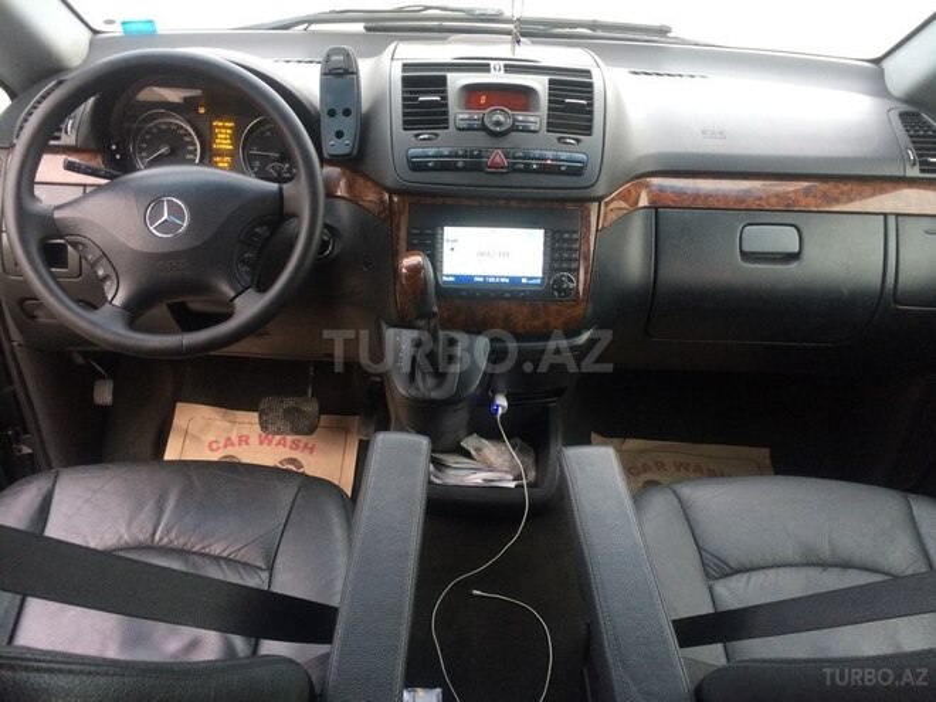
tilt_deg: -35.3
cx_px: 468
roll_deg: -2.8
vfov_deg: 48.2
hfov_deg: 61.7
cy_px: 351
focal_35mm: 29
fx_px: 784
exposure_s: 1/33
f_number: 2.2
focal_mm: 4.15
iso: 160
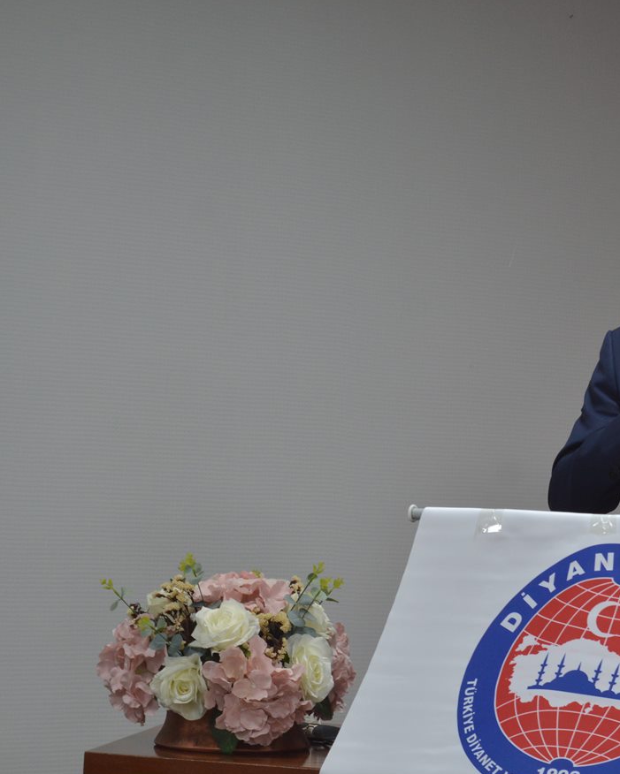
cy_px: 393
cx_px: 562
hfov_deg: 12.7
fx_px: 2769
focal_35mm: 121
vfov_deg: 15.9
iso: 400
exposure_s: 1/30
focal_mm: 55
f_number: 5.6
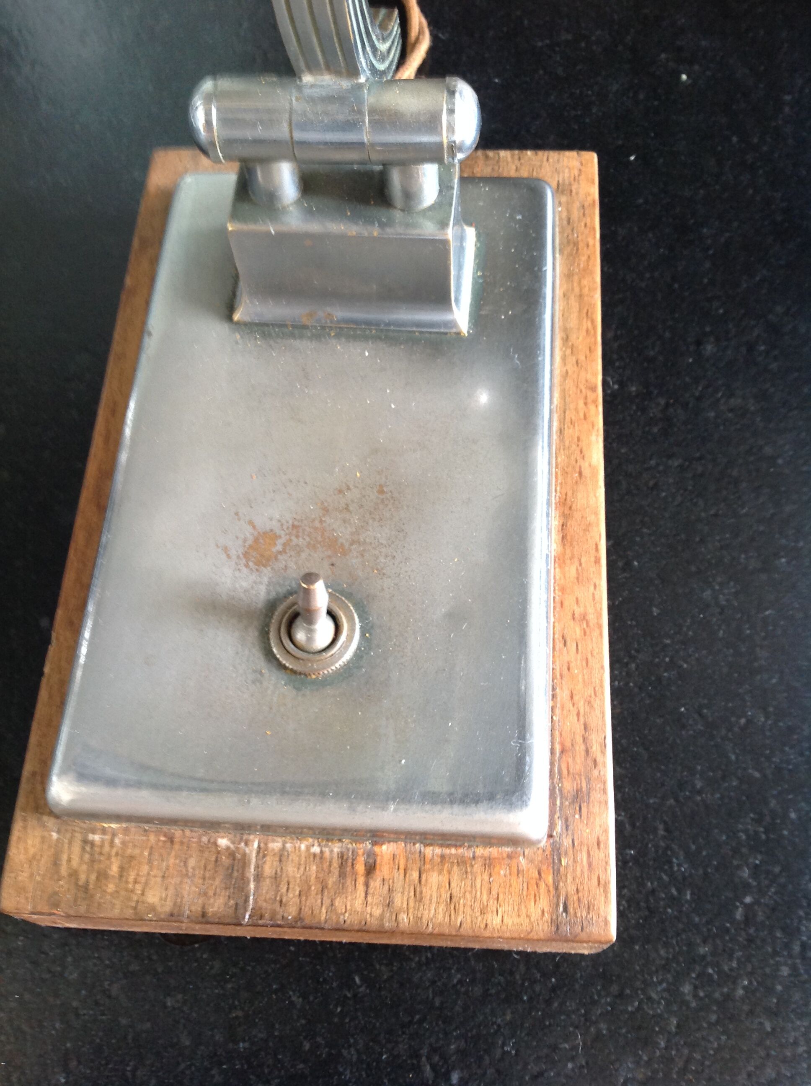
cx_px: 406
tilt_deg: -63.9
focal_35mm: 35
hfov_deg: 40.6
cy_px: 543
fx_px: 1096
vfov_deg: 52.7
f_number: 2.4
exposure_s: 1/15
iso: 100
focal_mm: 4.28
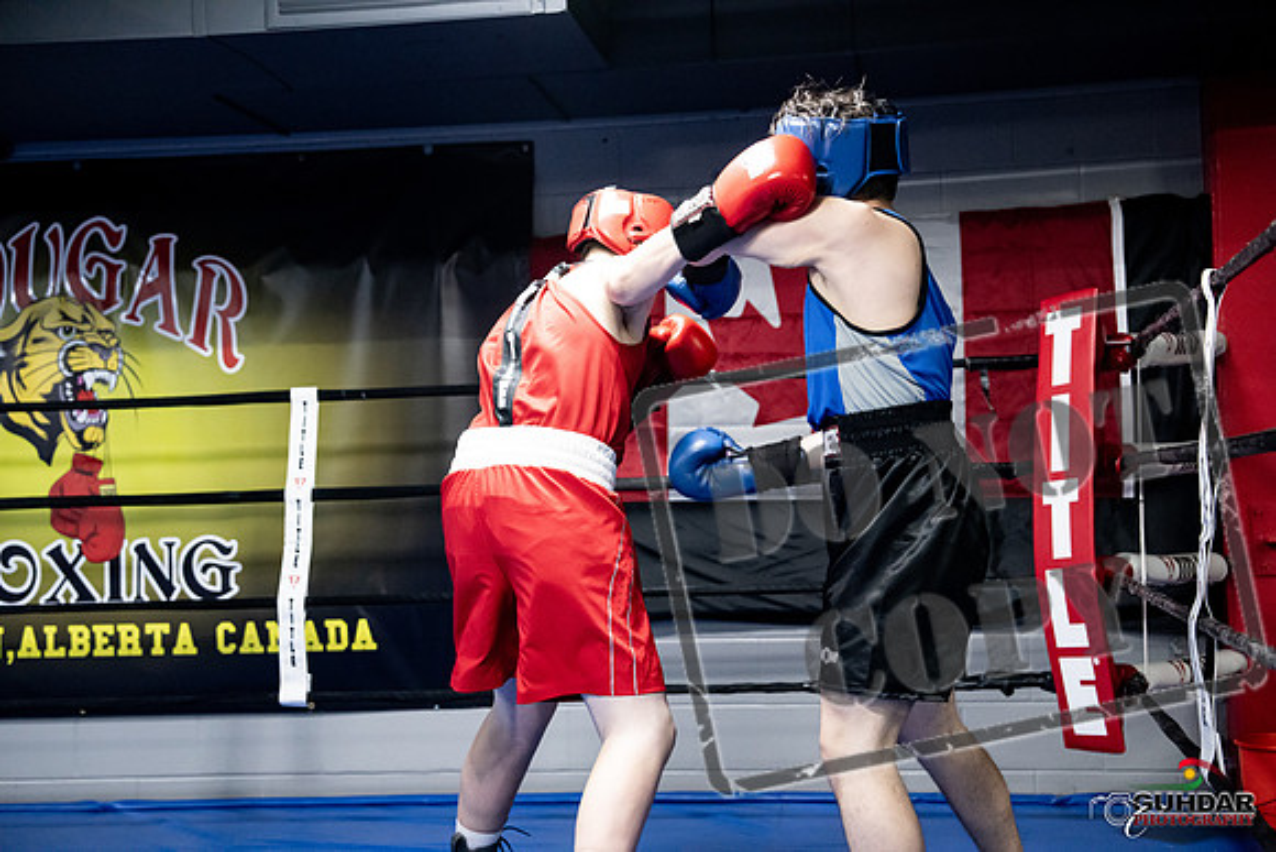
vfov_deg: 26.5
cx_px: 638
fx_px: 1808
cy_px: 426
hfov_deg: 38.9
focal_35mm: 51
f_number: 2.8
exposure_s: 1/1000
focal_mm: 51
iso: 8000
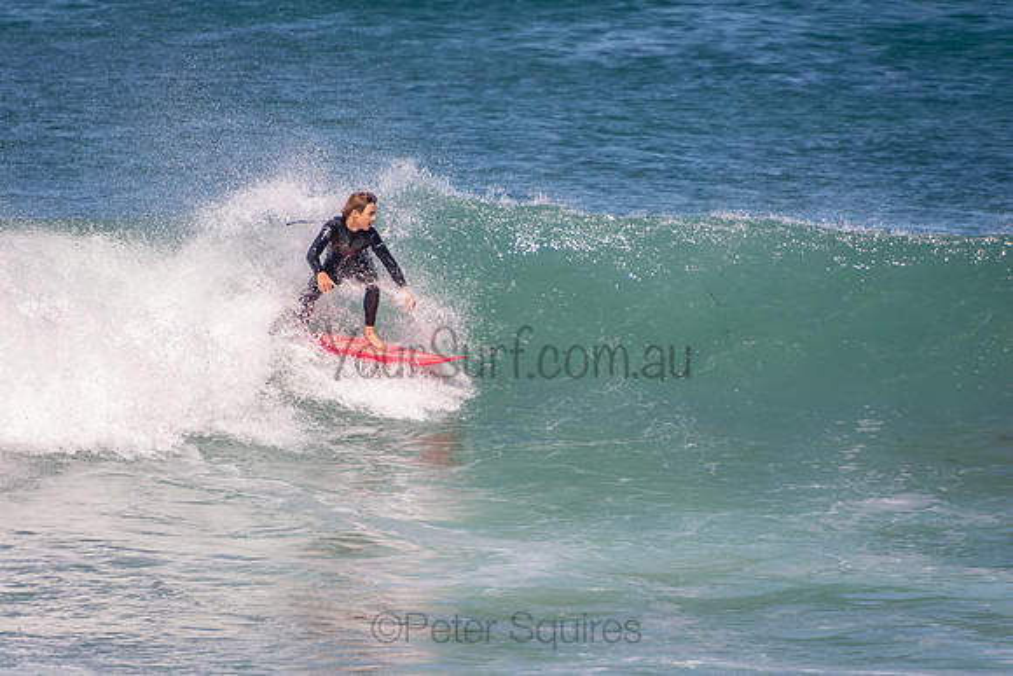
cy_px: 338
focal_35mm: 600
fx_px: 16886
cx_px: 506
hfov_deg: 3.4
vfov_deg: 2.3
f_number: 5.6
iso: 220
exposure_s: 1/1250
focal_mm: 400
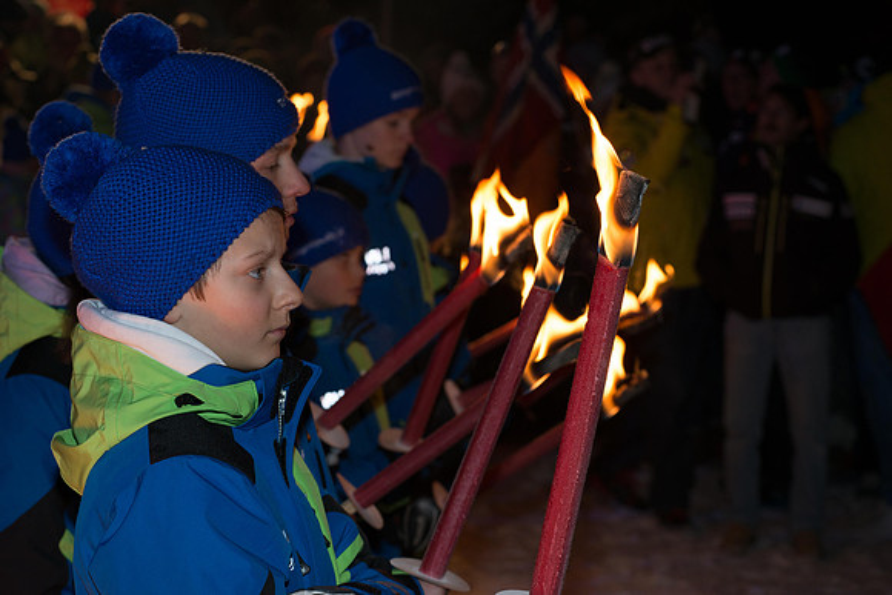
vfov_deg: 17.1
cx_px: 446
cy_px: 298
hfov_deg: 25.4
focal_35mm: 80
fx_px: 1983
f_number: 7.1
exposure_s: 1/60
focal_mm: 80
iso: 1000
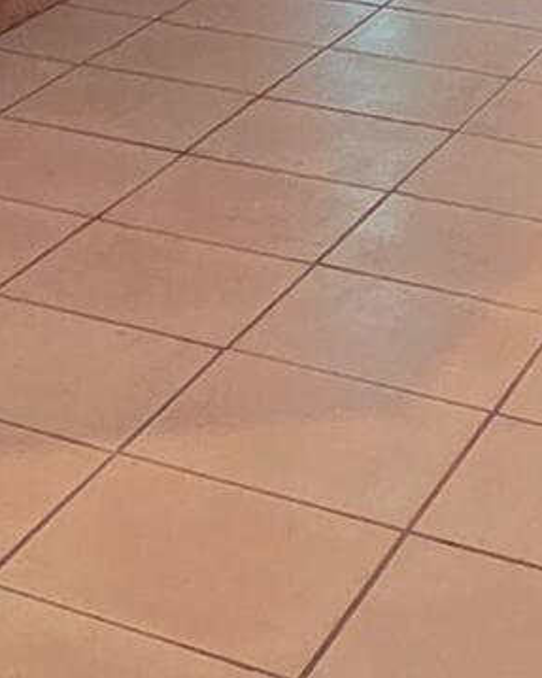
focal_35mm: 106
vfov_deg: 15.0
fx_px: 2126
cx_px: -327
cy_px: -642
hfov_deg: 13.5
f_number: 2.2
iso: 1250
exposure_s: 1/60
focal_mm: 2.2
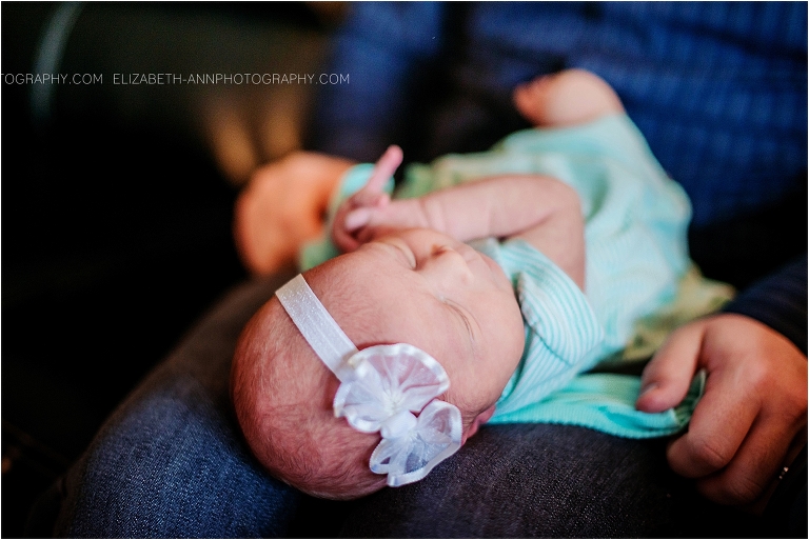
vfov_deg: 27.0
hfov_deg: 39.6
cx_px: 404
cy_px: 270
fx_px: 1124
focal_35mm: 50
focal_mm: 50
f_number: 1.8
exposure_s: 1/125
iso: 1000
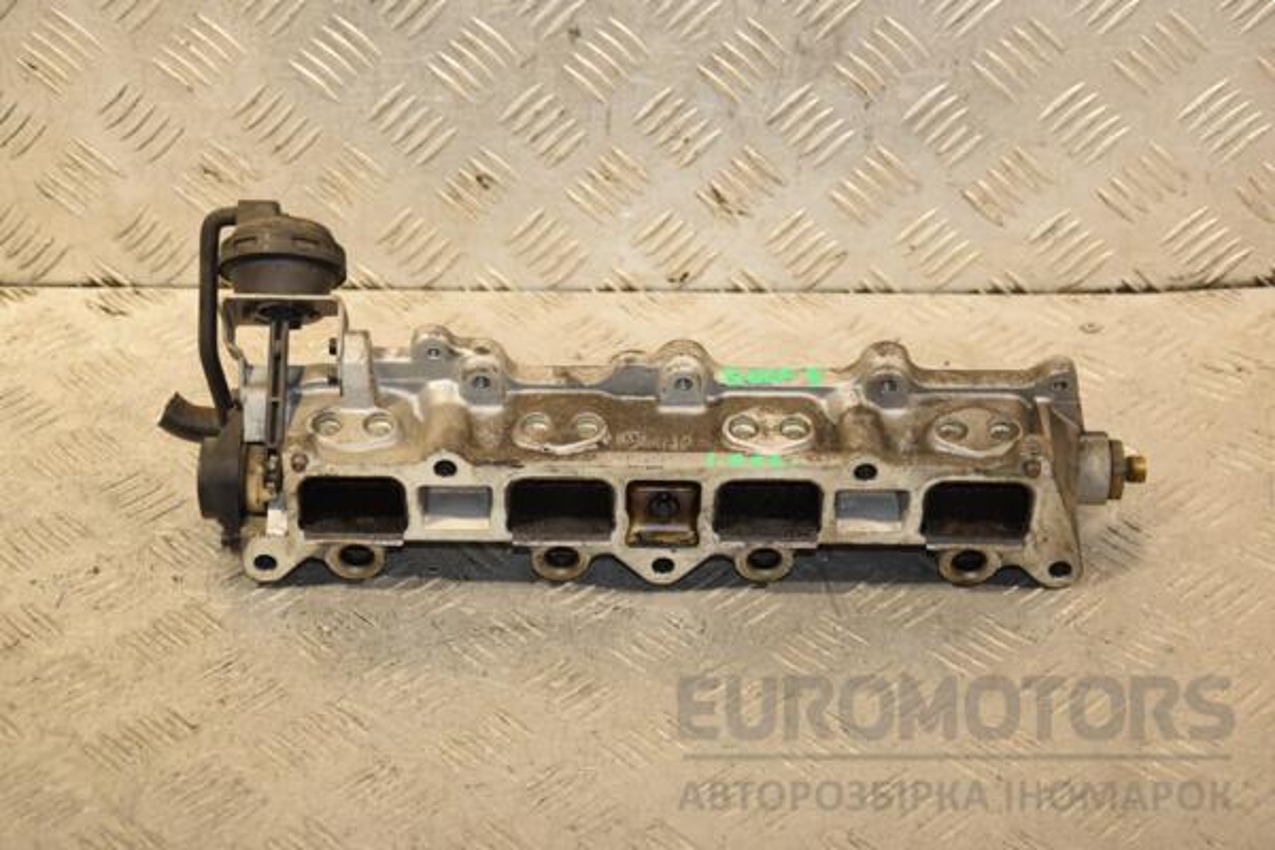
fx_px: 2550
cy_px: 425
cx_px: 638
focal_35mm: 72
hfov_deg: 28.1
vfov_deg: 18.9
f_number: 5
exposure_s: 1/200
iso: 800
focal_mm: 48
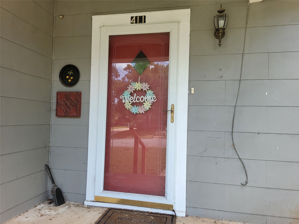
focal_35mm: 24
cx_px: 150
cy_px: 112
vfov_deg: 56.8
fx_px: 207
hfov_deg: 71.6
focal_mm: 6.7
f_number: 1.8
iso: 20
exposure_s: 1/100
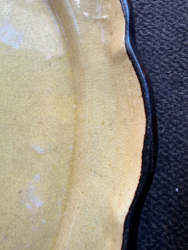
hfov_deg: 53.1
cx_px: 94
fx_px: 188
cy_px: 125
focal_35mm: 26
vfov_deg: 67.3
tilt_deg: -79.8
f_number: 2.2
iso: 25
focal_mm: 2.22
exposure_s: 1/100
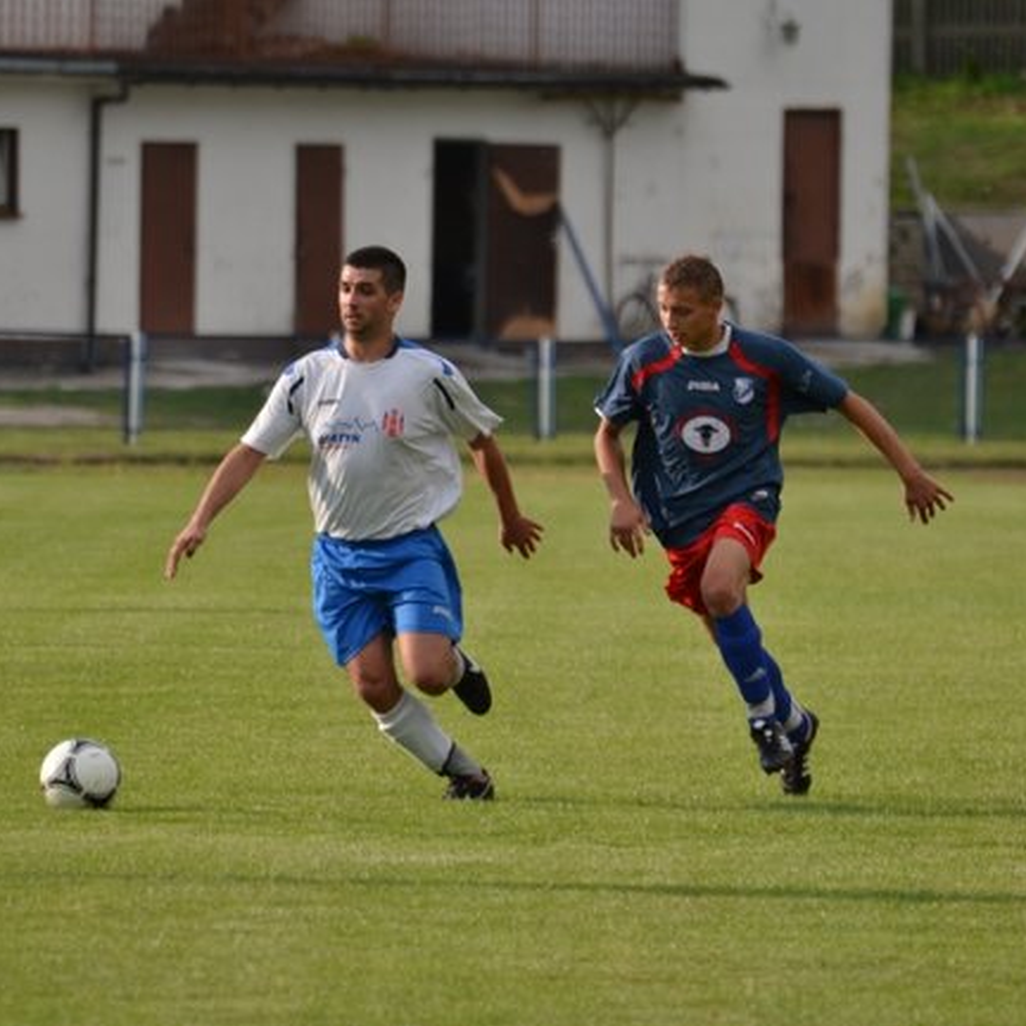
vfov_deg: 3.8
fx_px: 15459
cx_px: 454
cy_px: 513
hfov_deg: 3.8
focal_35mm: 461
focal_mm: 240
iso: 200
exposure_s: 1/800
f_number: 5.6
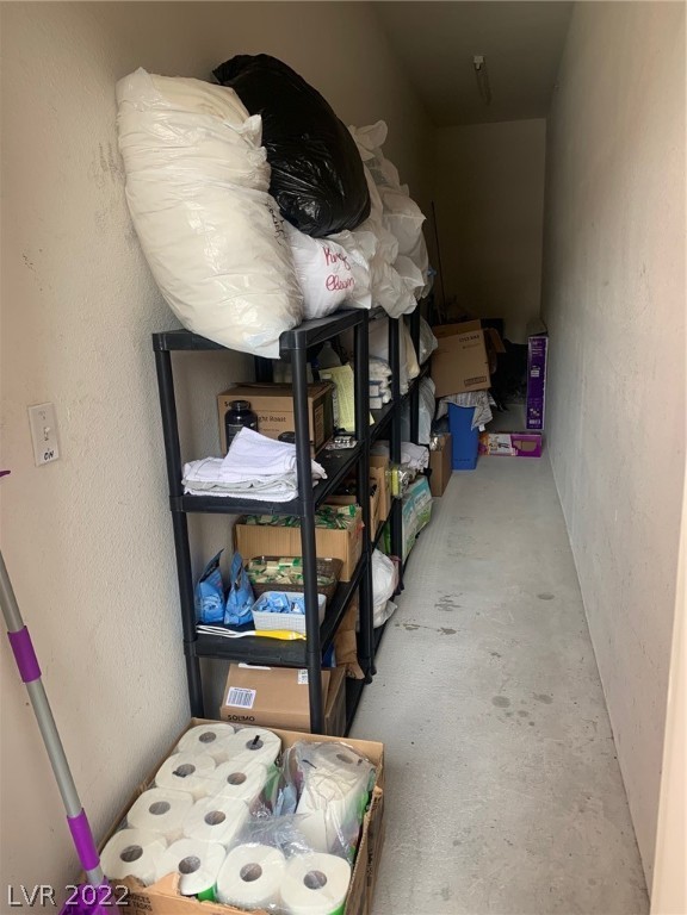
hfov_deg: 53.1
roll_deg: +1.8
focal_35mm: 26
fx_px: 688
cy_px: 458
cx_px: 344
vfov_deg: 67.3
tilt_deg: -13.2
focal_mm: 4.25
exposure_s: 1/121
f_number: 1.8
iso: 64
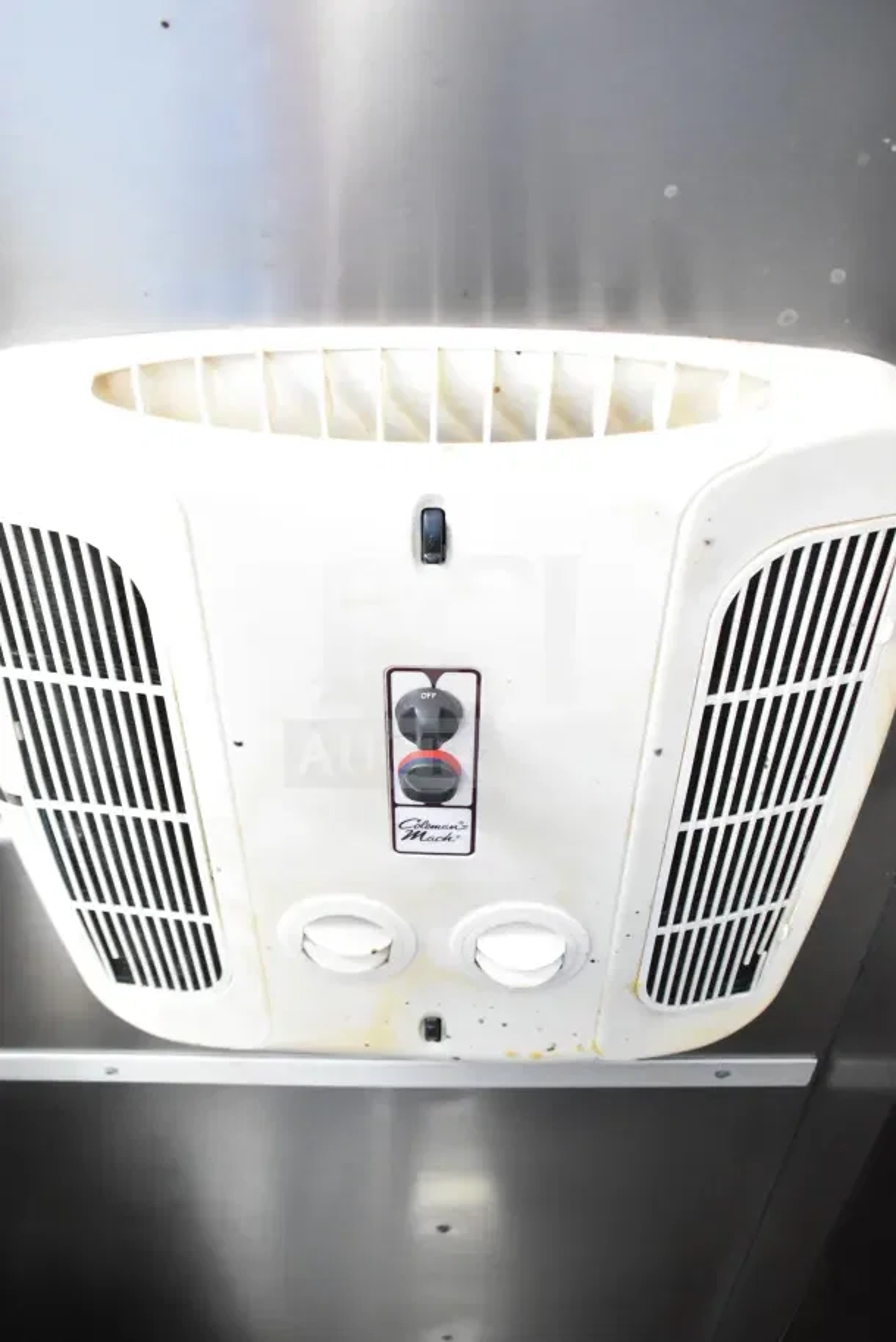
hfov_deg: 43.6
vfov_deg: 61.9
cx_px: 448
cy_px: 671
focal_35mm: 30
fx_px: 1119
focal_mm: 20
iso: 6400
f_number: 5
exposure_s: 1/100
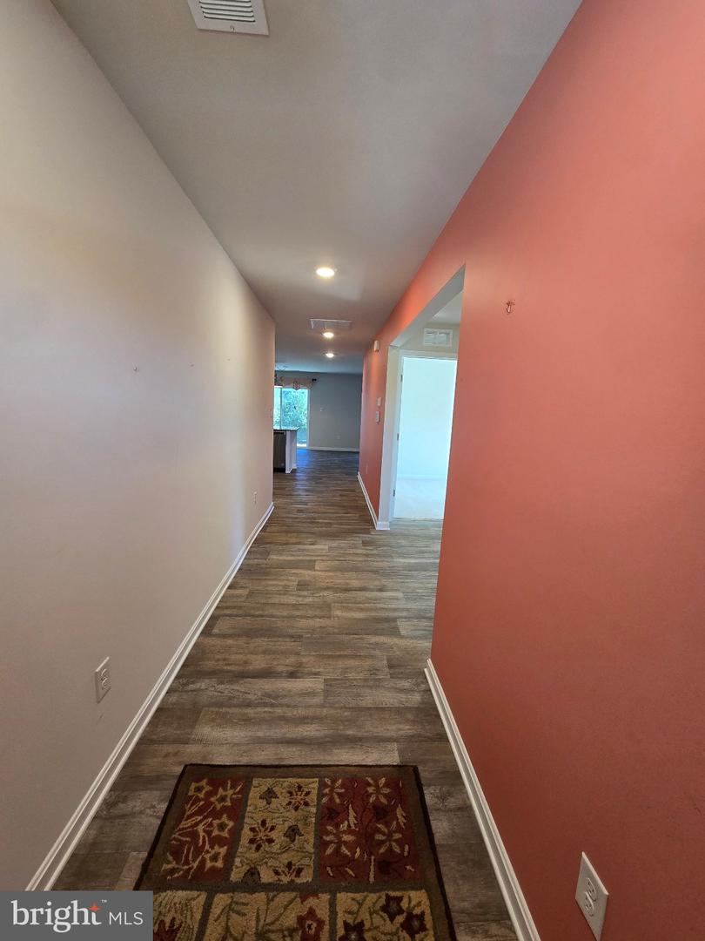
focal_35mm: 13
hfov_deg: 89.9
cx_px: 352
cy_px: 470
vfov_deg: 106.2
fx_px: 353
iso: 160
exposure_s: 1/60
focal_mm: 2.2
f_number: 2.2
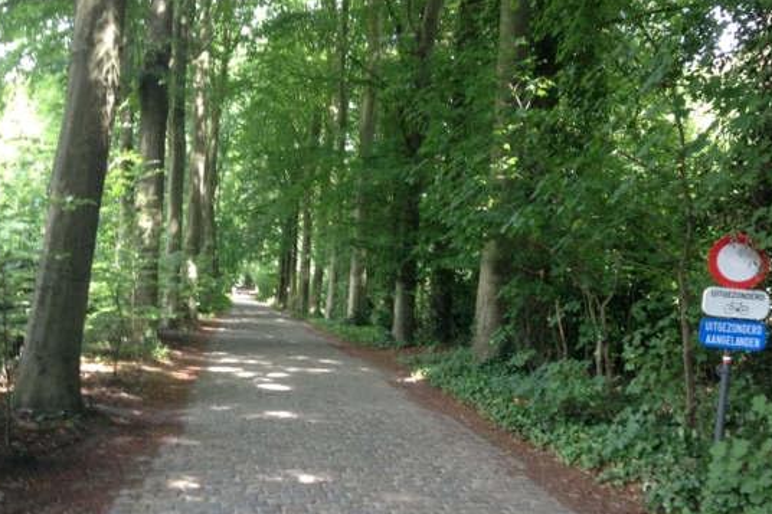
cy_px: 272
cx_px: 419
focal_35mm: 41
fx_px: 879
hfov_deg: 47.4
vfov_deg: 32.6
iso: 32
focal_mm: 3.3
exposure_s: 1/25
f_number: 2.4
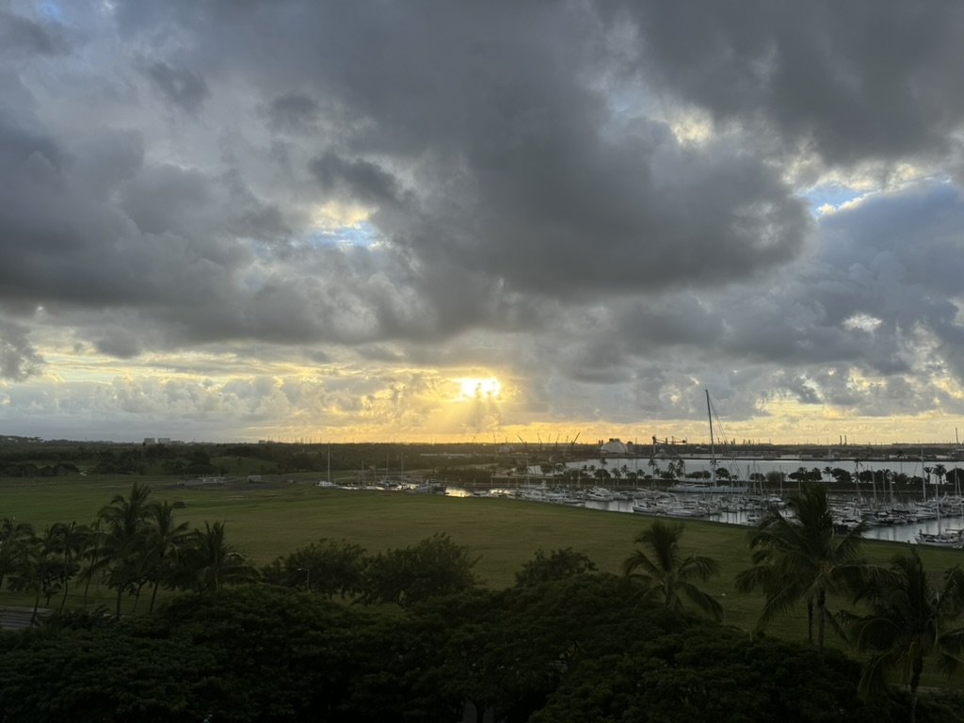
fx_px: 668
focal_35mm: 24
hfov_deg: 71.6
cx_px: 482
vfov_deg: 56.8
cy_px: 362
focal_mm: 6.86
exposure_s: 1/1311
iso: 80
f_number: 1.78
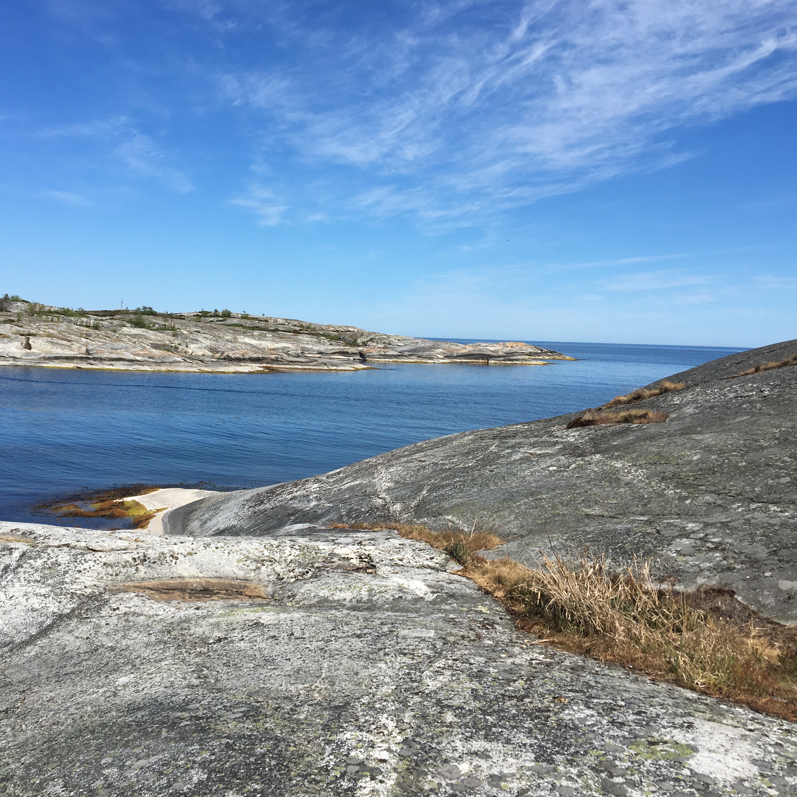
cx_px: 369
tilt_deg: -3.5
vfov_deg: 47.2
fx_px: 912
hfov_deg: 47.2
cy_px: 402
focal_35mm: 35
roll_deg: -1.1
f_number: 2.2
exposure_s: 1/2262
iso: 25
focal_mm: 4.15
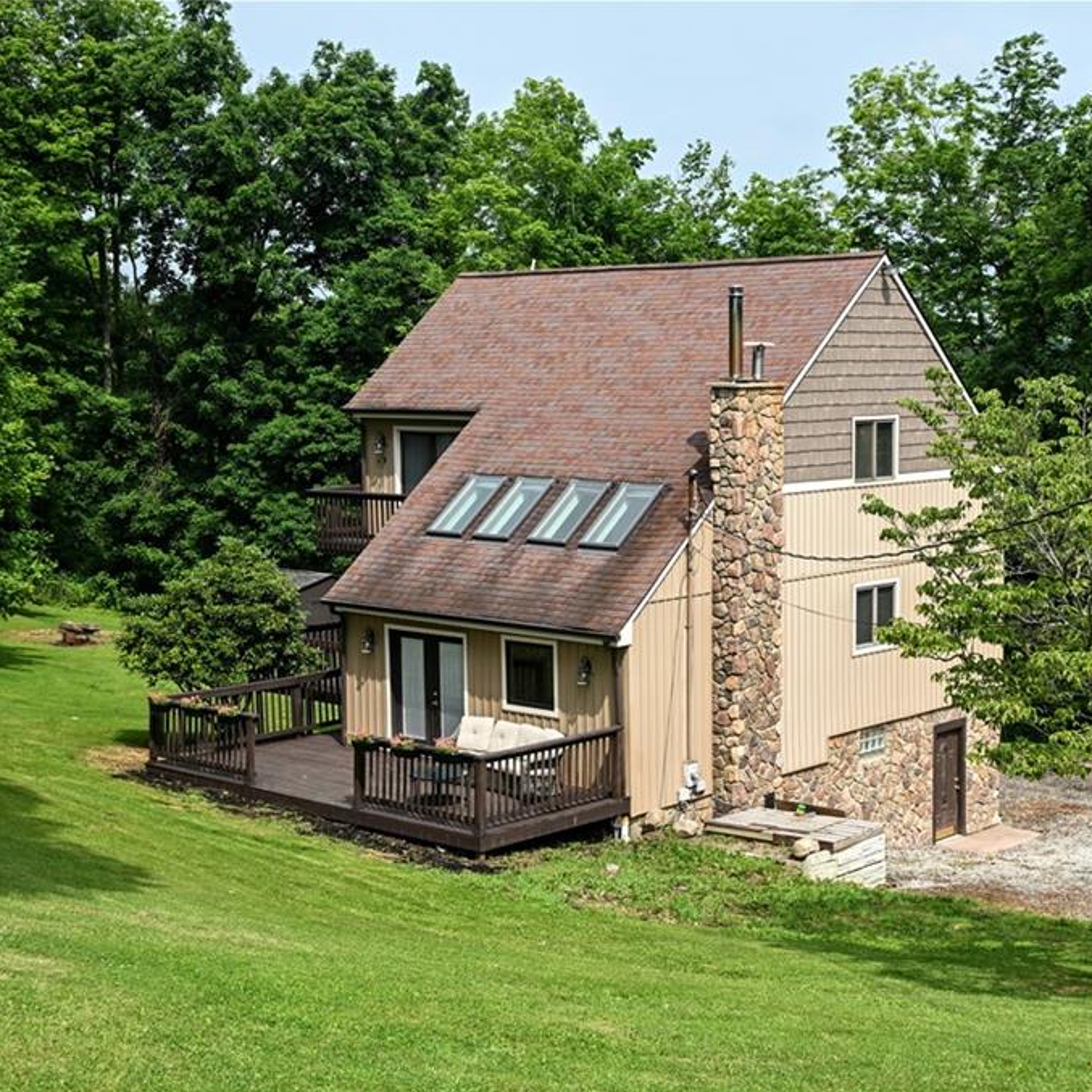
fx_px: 1927
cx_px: 642
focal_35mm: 54
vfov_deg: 31.6
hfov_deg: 31.6
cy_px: 548
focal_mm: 28
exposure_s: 1/200
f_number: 8
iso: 100
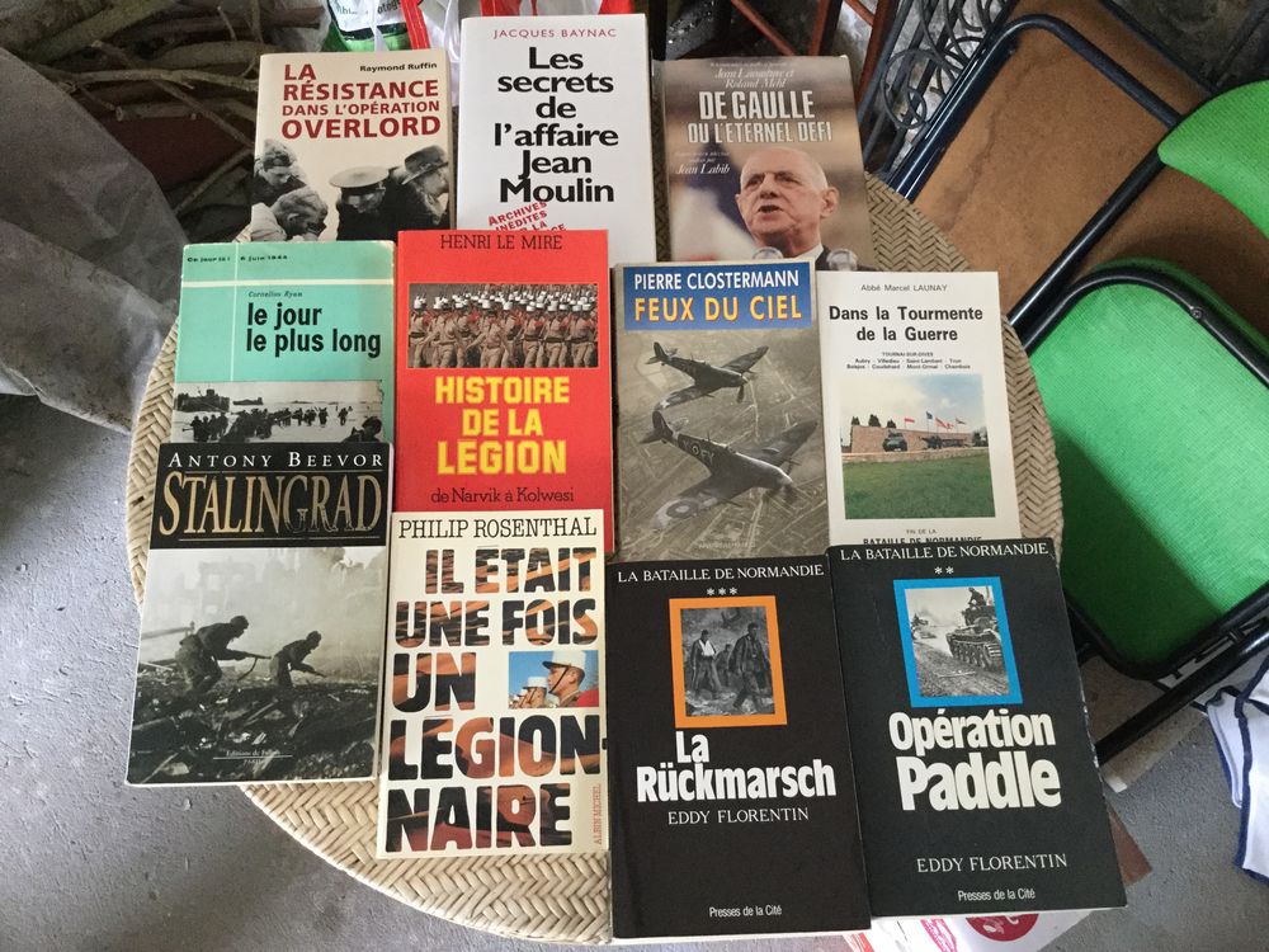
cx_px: 634
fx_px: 1136
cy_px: 476
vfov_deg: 45.4
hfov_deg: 58.4
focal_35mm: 31
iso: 250
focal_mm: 3.3
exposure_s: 1/33
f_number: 2.4
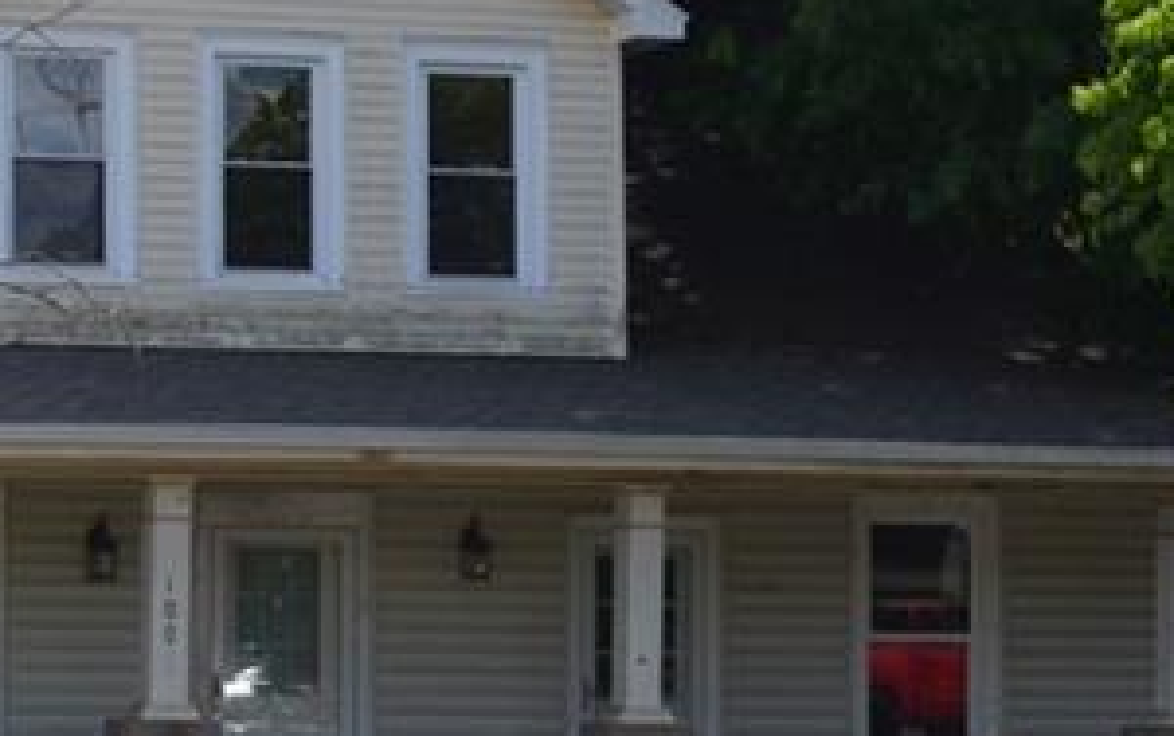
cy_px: 360
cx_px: -94
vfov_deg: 9.0
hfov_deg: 14.0
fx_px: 4675
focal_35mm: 146
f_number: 6.3
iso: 100
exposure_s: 1/200
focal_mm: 28
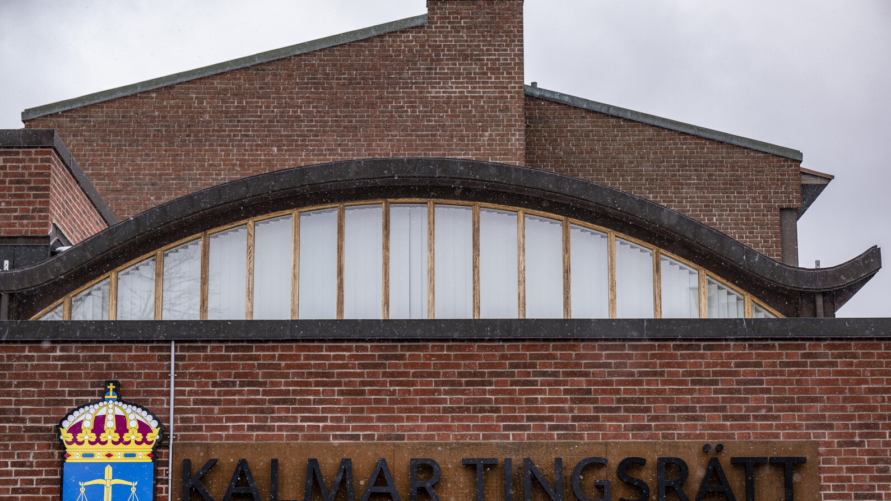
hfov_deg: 27.2
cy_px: 292
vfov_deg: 15.5
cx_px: 448
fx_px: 1843
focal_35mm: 78
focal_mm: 74
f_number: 4.5
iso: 360
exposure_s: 1/1000
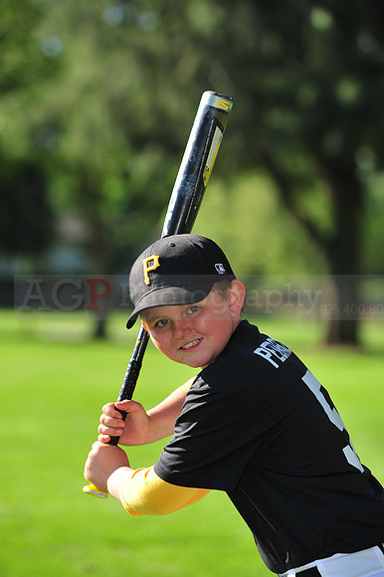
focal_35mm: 165
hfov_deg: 8.3
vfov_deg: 12.5
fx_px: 2643
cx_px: 192
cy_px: 288
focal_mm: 165
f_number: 5
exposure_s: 1/800
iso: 200
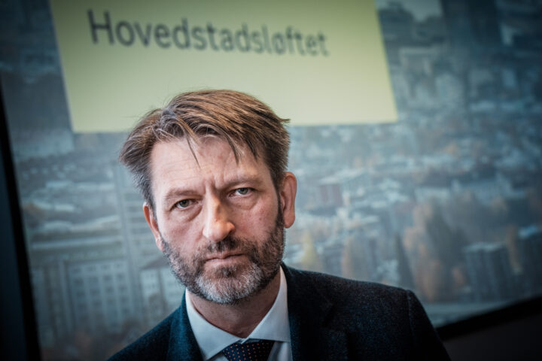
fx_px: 798
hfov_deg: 37.5
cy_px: 180
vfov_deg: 25.5
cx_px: 271
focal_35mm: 53
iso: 5000
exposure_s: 1/200
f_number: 4.5
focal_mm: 53
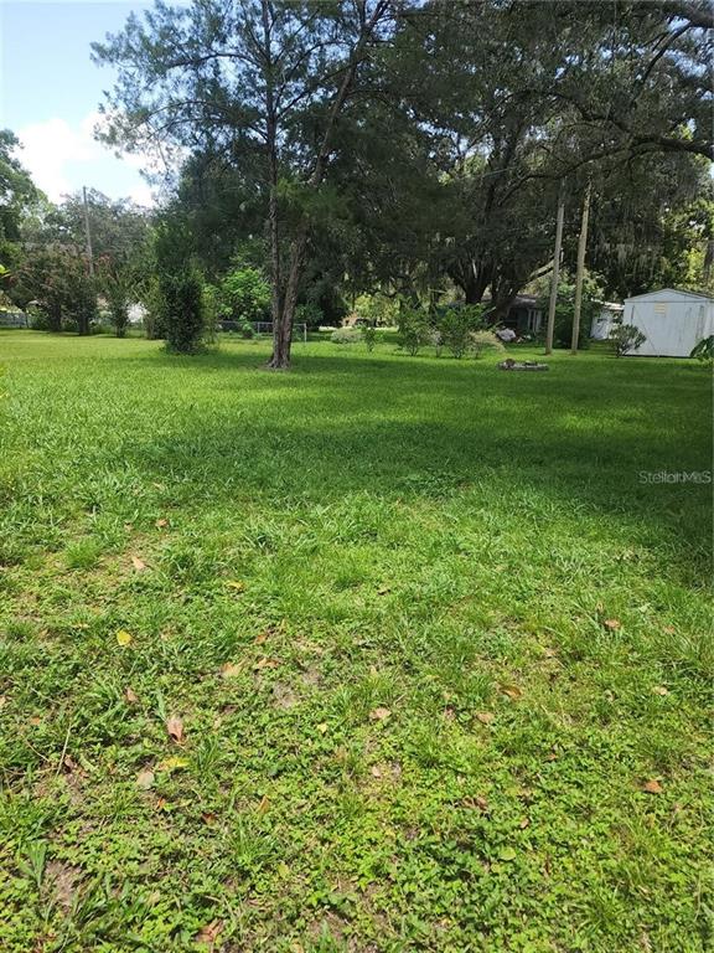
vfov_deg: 73.9
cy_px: 476
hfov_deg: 58.9
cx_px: 357
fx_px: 633
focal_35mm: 23
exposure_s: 1/255
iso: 12
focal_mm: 6.4
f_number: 1.8
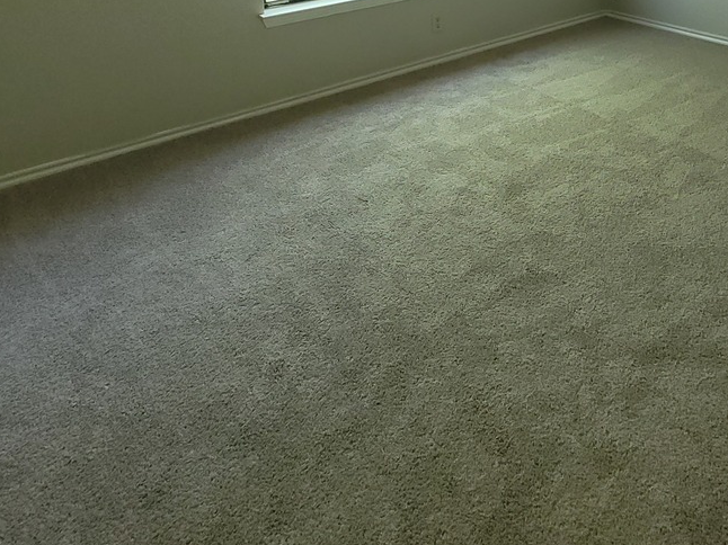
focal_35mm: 29
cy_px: -55
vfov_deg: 39.4
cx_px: 511
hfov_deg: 59.6
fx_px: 610
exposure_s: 1/60
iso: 80
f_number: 2.2
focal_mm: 2.2
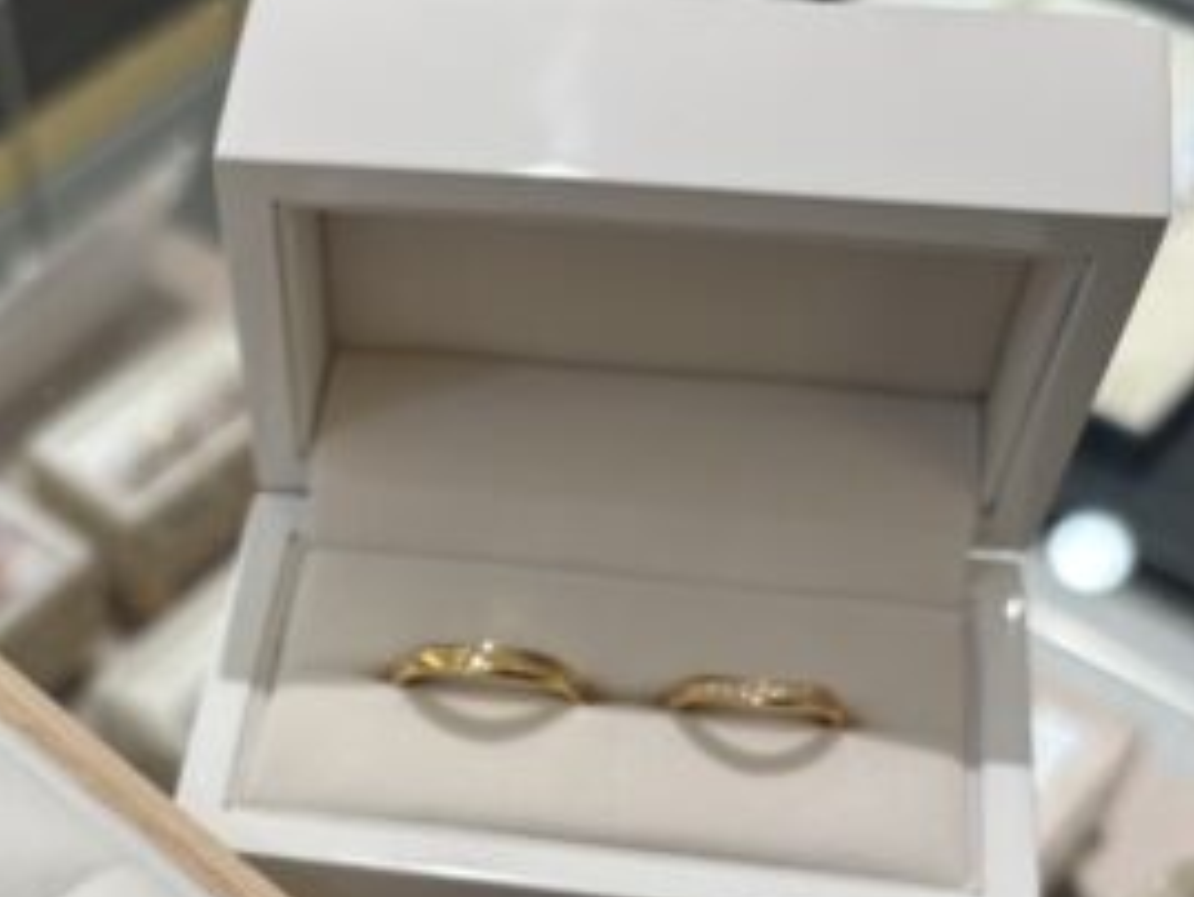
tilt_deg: -53.4
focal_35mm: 58
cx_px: 191
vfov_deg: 24.3
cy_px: 853
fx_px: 2001
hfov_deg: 32.1
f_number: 1.6
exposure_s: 1/120
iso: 64
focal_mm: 5.96
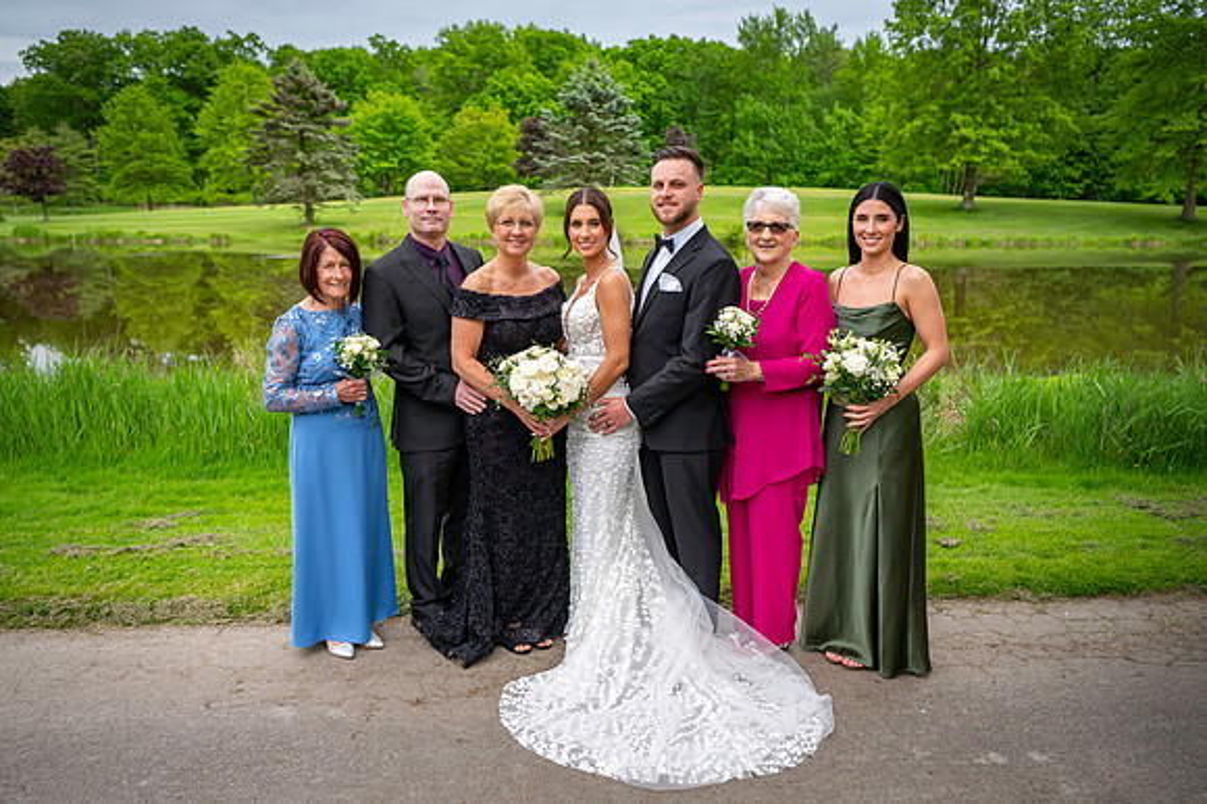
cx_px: 603
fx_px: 952
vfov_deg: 45.7
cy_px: 426
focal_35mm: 28
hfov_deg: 64.7
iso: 640
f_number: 3.2
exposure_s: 1/3200
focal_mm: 26
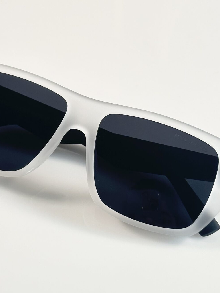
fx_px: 788
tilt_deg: -46.8
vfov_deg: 21.1
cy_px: 167
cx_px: 79
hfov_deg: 15.9
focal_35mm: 93
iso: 80
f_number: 1.78
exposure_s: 1/100
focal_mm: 6.86
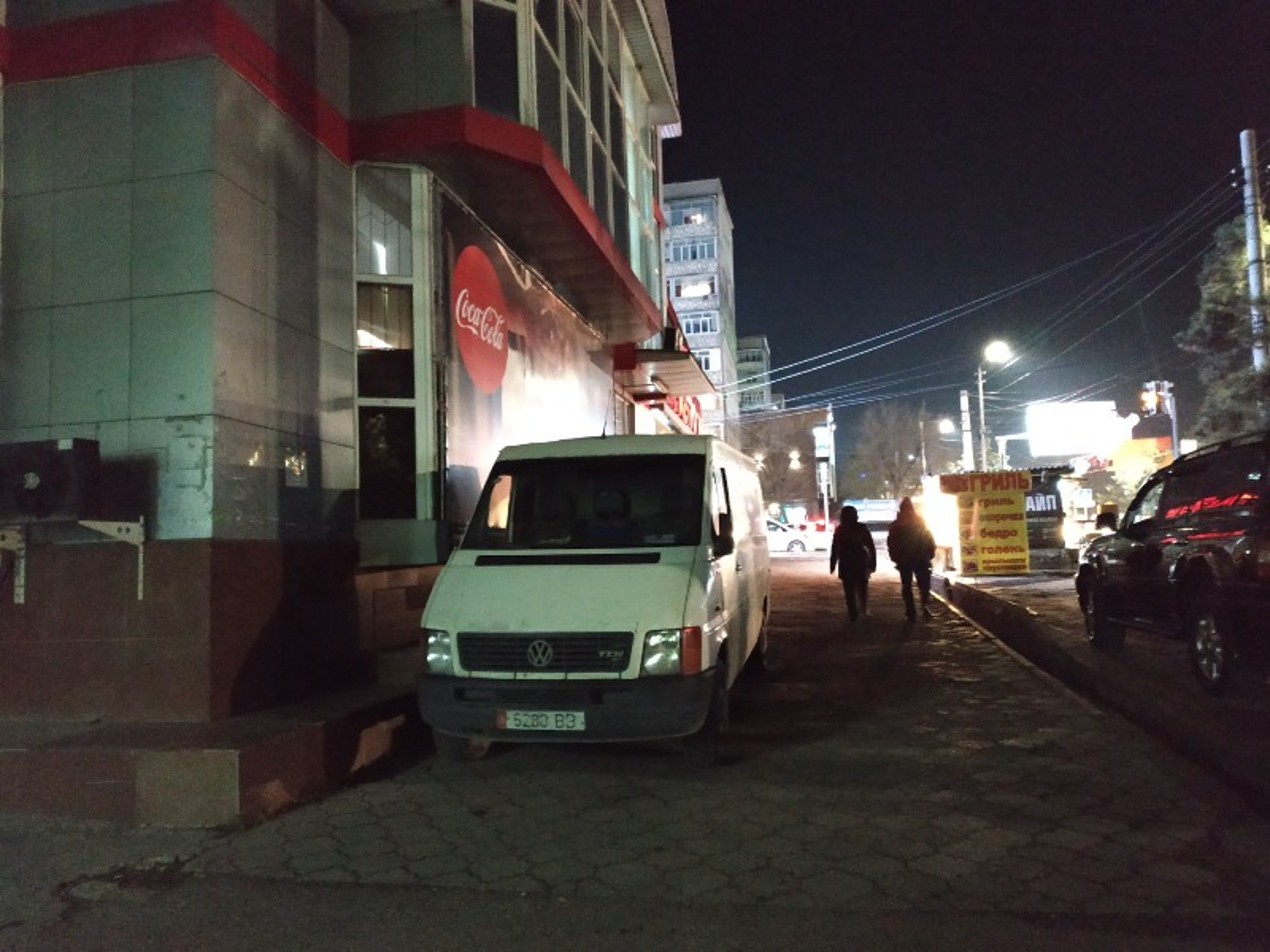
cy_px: 476
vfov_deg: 56.8
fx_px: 881
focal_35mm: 24
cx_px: 635
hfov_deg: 71.6
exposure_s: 1/14
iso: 6400
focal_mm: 3.94
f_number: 1.9
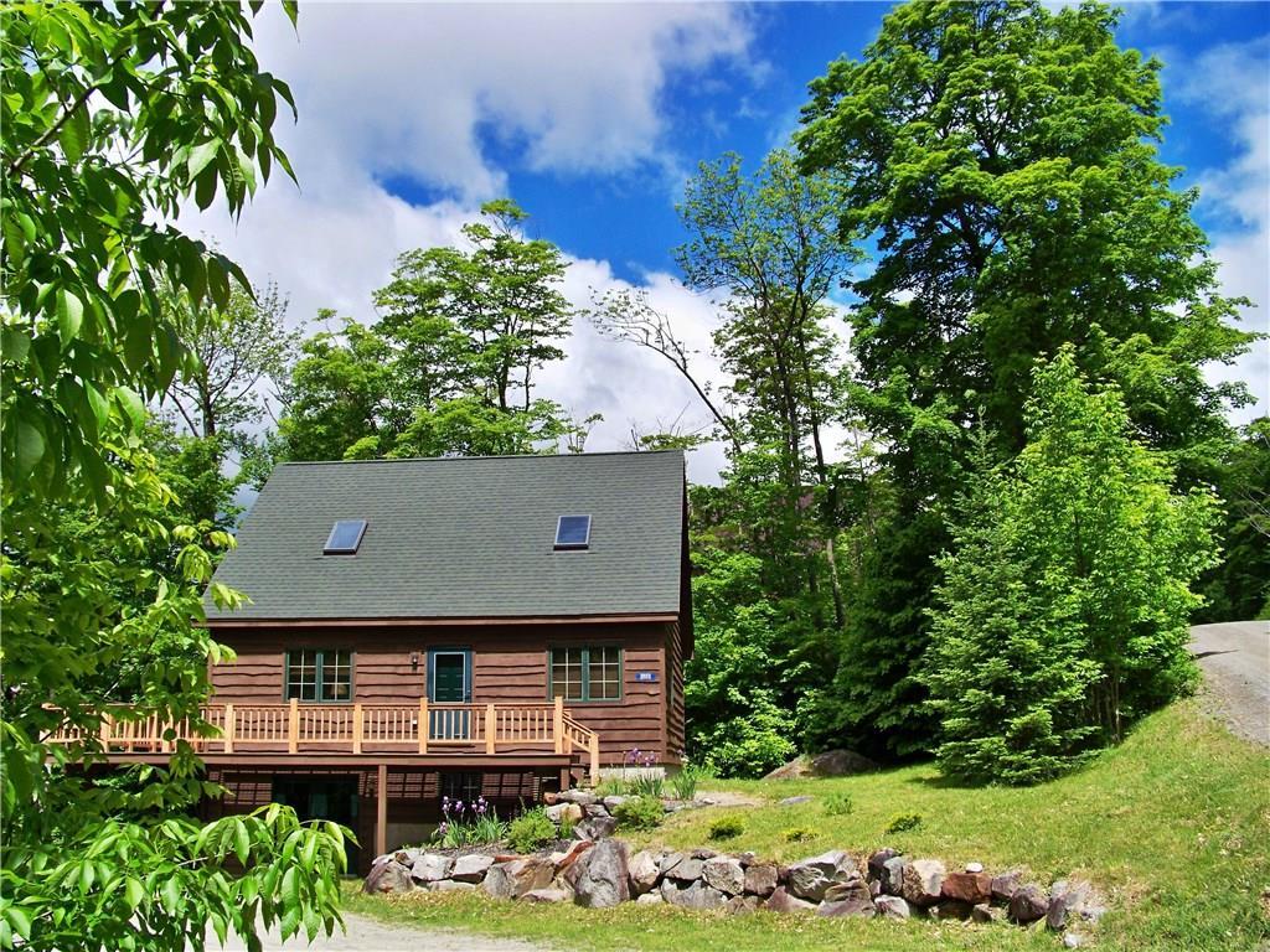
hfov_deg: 55.4
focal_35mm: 33
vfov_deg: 42.9
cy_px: 476
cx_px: 635
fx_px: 1211
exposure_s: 1/640
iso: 80
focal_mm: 5.85
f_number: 4
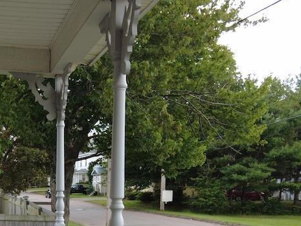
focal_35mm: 55
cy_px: 236
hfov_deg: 33.1
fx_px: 478
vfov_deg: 25.1
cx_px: 30
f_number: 1.8
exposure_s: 1/200
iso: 100
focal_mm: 4.4
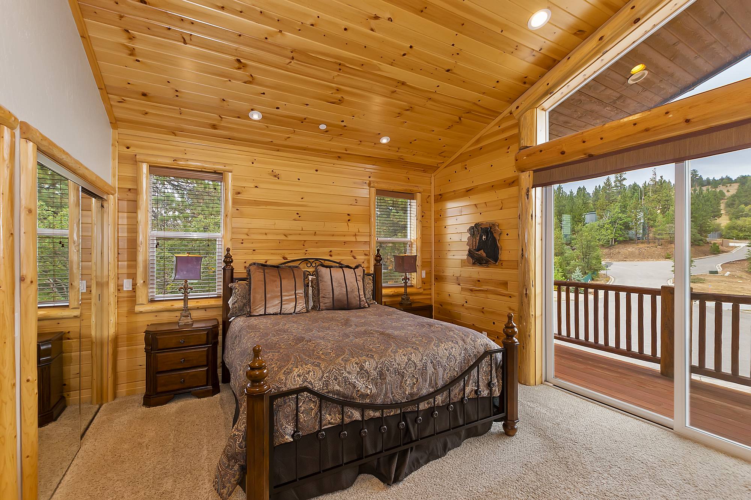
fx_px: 313
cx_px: 376
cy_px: 250
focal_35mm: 15
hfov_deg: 100.4
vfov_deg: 77.3
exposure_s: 1/30
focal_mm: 10
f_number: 8
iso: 280
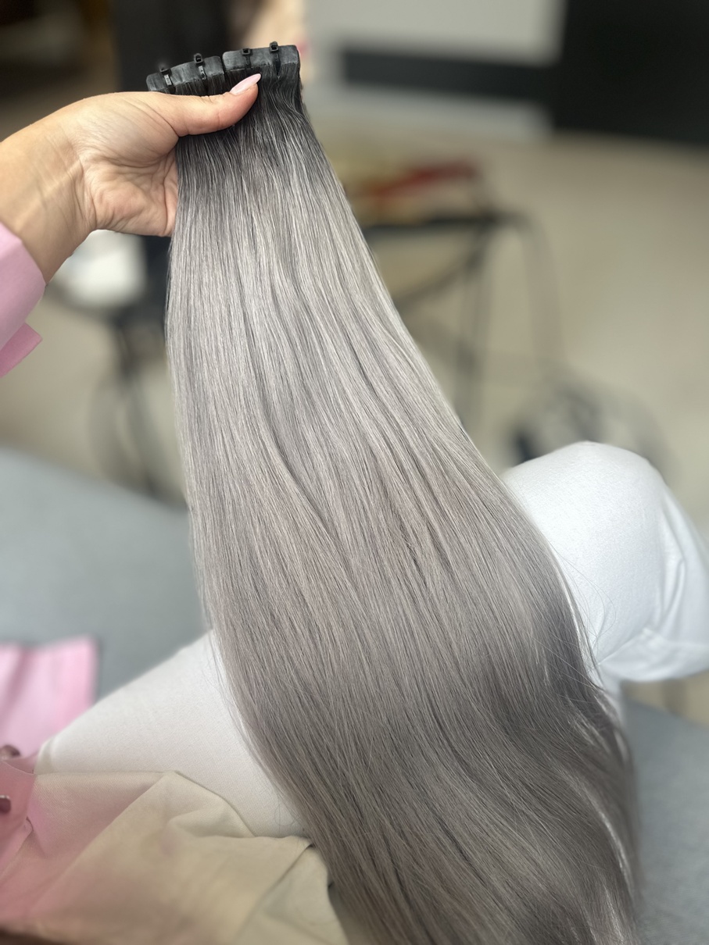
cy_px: 472
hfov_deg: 56.8
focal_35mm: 24
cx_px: 354
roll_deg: +2.6
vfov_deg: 71.6
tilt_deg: -42.1
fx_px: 656
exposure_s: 1/181
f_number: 1.78
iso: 64
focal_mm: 6.86
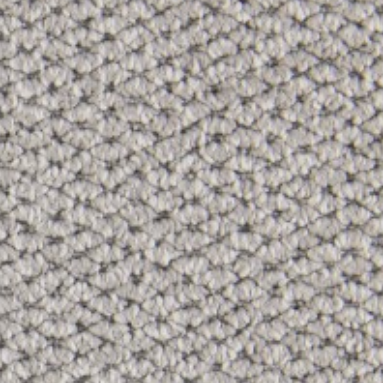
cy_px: 582
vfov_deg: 7.9
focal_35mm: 216
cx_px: -712
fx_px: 2704
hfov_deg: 7.3
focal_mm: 42
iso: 160
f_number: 10
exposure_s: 1/50
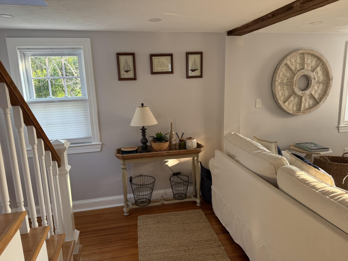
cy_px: 130
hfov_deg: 71.6
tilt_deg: -10.1
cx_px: 174
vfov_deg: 56.8
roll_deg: +3.1
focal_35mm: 24
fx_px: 241
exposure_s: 1/122
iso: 200
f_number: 1.78
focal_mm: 6.76
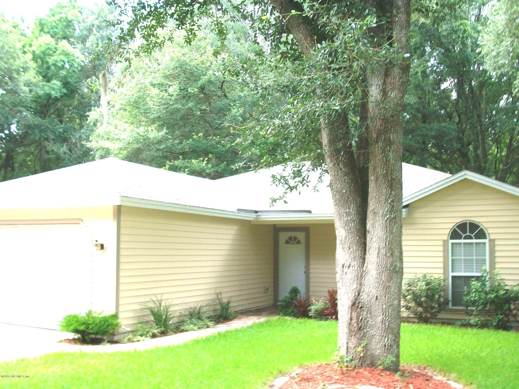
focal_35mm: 34
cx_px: 260
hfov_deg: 54.0
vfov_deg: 41.8
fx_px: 510
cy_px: 194
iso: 80
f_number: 2.8
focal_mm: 5.7
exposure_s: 1/80
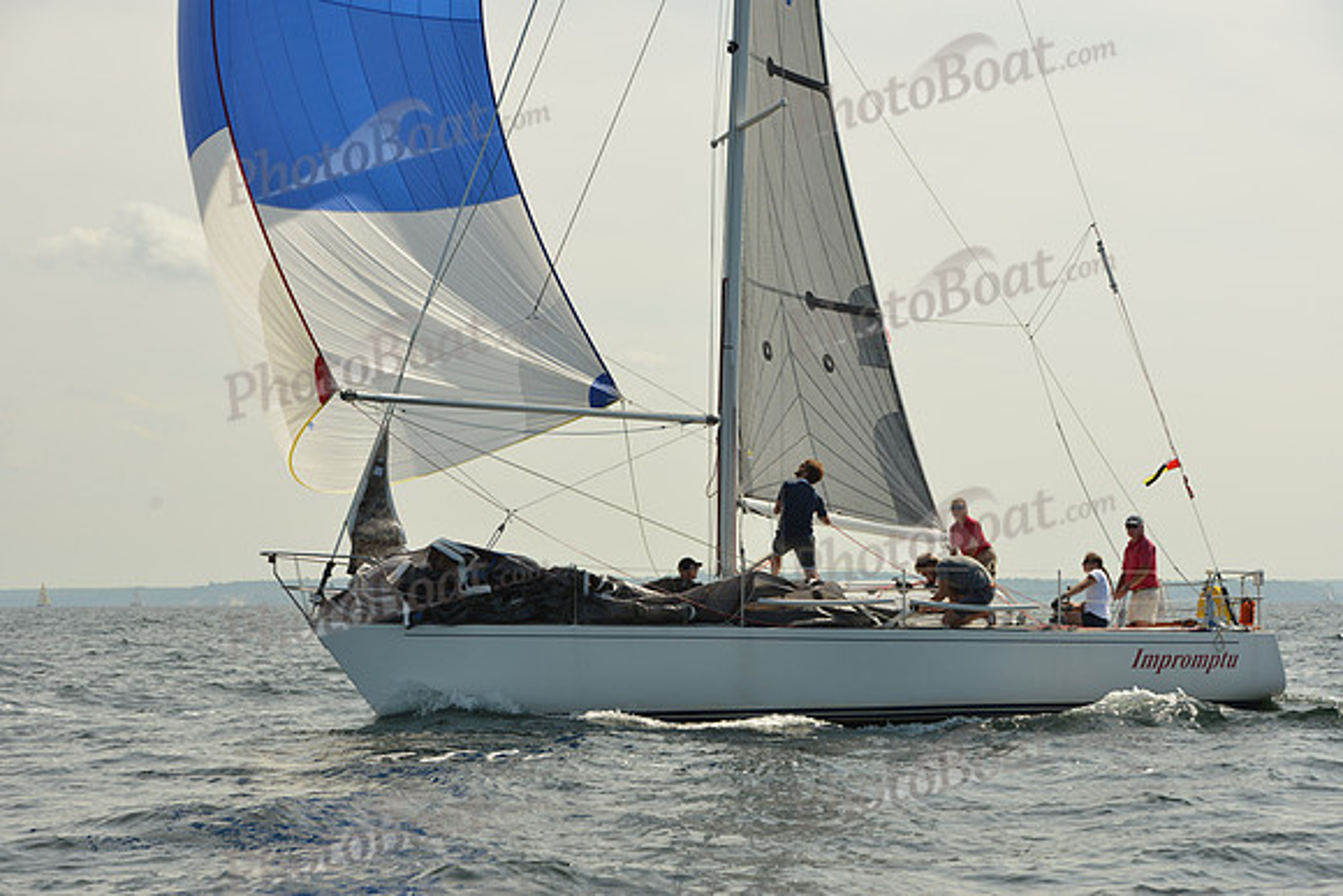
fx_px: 3731
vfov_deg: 13.7
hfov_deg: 20.4
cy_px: 448
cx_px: 672
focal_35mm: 100
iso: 320
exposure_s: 1/1250
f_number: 9
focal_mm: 100
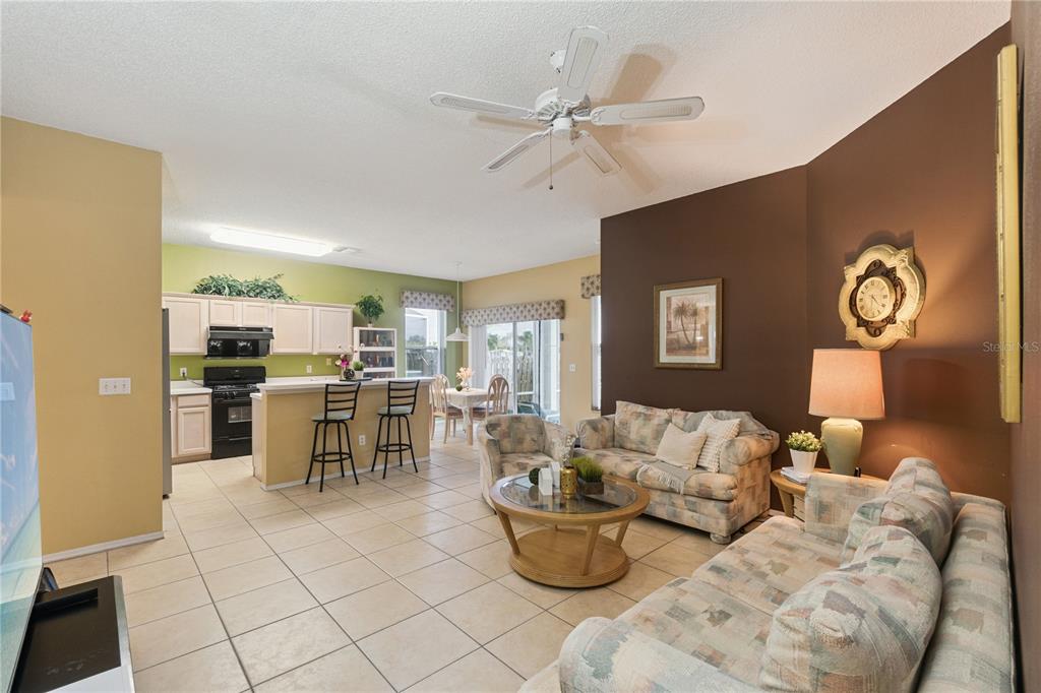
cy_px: 346
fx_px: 434
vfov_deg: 77.3
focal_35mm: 15
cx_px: 520
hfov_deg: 100.4
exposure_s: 1/4
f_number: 8
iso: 400
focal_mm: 10
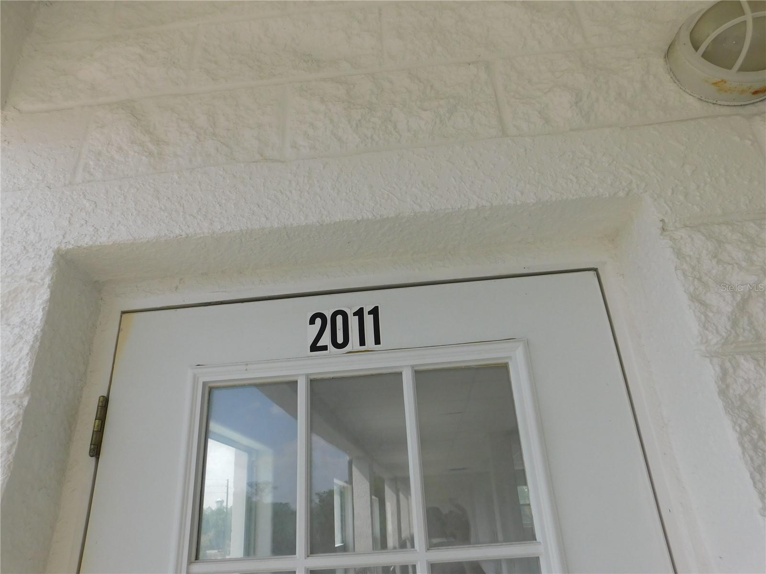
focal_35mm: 23
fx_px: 509
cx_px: 383
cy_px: 287
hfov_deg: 73.9
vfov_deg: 58.9
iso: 125
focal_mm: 4
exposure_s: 1/800
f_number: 3
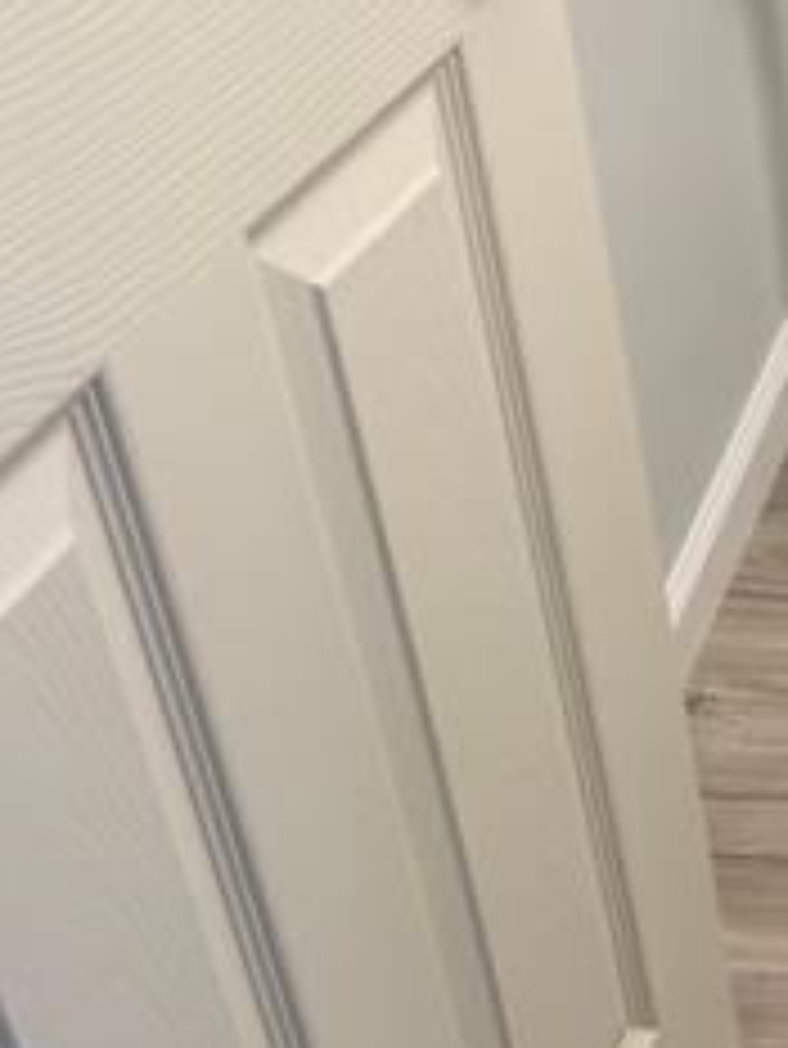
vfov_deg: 24.4
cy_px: 787
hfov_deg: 16.8
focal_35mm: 79
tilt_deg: -38.6
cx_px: 1220
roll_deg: -0.6
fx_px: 2396
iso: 64
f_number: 1.78
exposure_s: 1/120
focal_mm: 6.76
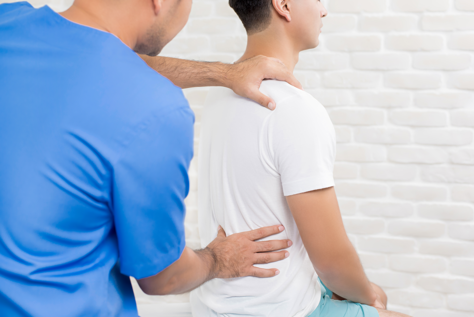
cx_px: 237
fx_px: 659
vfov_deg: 27.0
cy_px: 158
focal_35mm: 50
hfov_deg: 39.6
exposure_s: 1/125
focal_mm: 50
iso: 320
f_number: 4
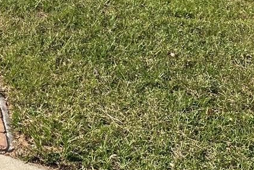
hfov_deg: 18.4
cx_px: -99
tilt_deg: -1.4
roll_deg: +0.2
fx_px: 713
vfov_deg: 12.2
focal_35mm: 101
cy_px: -159
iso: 50
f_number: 1.6
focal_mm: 5.1
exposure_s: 1/3521
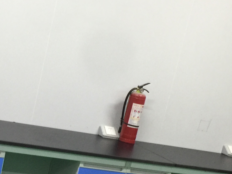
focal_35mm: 86
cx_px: 79
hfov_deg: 22.7
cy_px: 150
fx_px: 576
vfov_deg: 17.0
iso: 80
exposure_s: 1/17
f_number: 2.2
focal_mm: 4.15
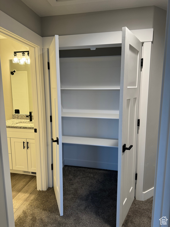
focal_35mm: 24
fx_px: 157
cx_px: 85
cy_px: 114
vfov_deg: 71.6
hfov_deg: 56.8
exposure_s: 1/60
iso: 100
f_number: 1.78
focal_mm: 6.86
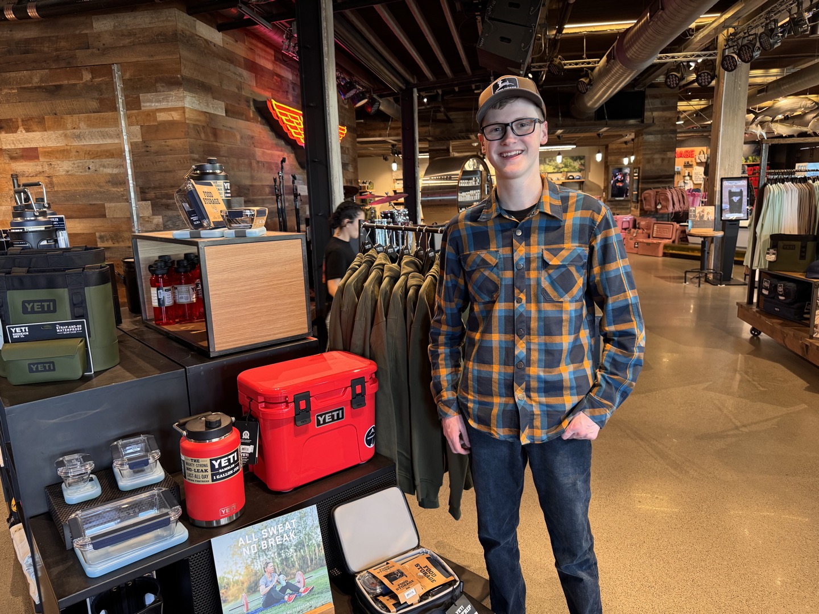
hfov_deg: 71.6
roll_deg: +1.8
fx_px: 568
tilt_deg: -11.6
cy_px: 307
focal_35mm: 24
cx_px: 410
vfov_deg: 56.8
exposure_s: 1/60
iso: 200
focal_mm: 6.76
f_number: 1.78
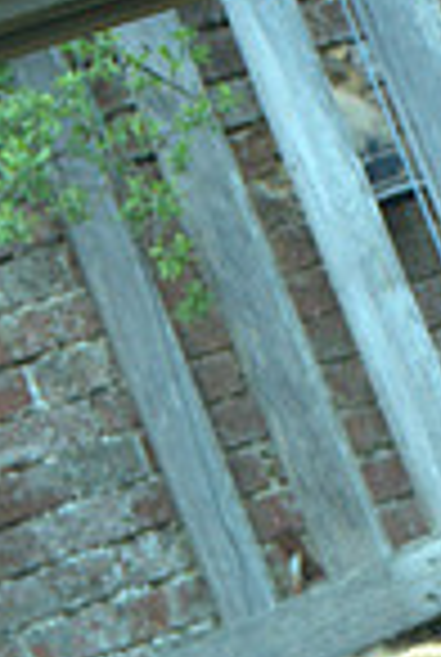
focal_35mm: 254
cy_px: 945
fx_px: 4636
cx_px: 511
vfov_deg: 8.0
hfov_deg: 5.4
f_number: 7.1
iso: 250
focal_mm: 55
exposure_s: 1/800
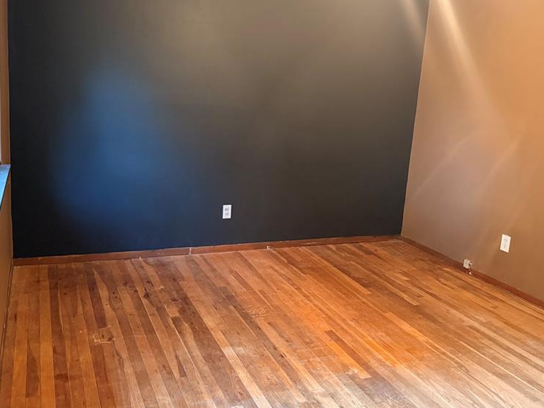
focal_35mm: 33
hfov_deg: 55.2
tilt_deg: -9.7
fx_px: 519
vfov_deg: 42.9
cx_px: 299
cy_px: 182
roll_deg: -4.3
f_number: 1.78
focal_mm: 6.76
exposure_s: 1/30
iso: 800
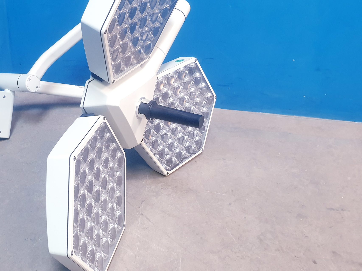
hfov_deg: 47.0
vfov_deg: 36.7
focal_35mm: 39
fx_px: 408
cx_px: 119
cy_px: 112
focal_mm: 4.3
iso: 400
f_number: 2.4
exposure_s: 1/50
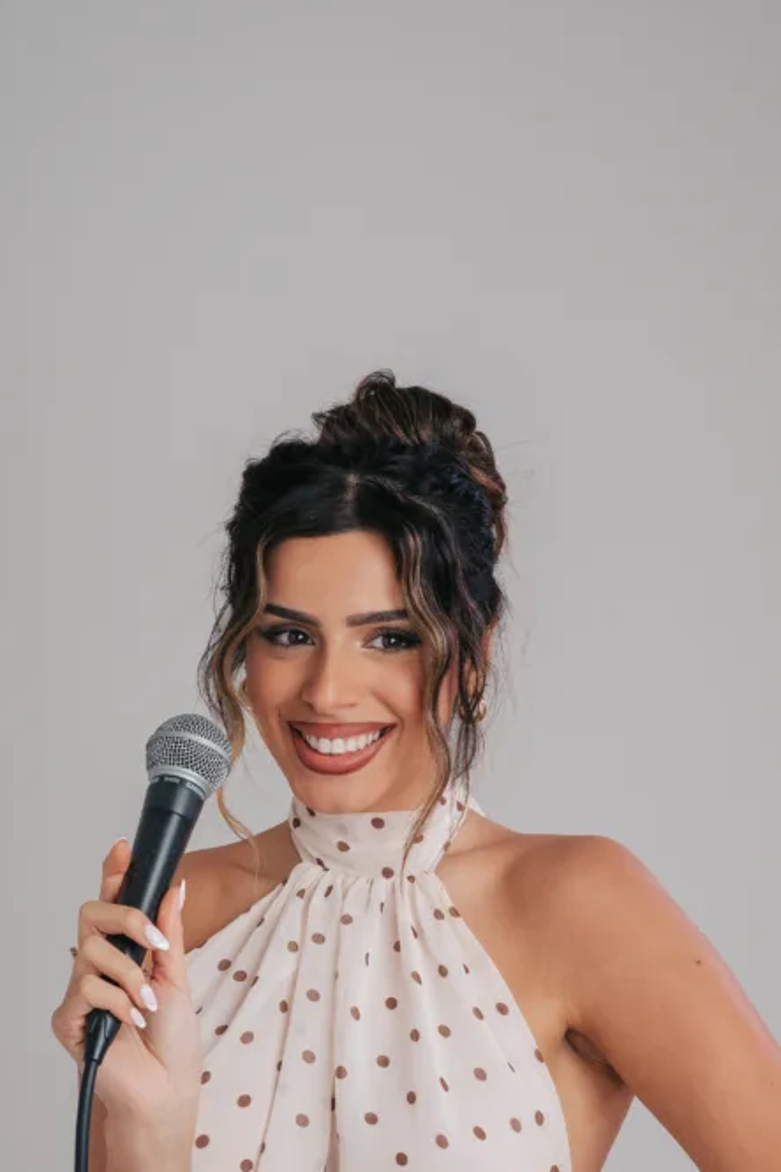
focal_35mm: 94
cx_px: 376
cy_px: 742
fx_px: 3060
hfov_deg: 14.5
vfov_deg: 21.6
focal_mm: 61
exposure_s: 1/160
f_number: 8
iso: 100
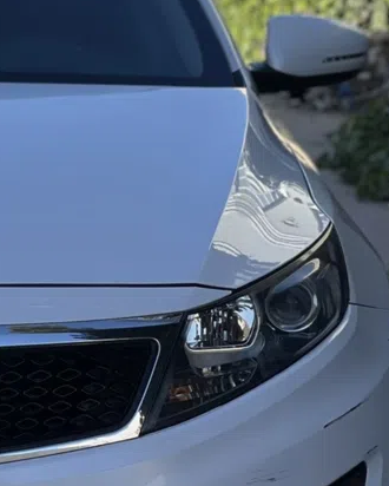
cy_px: -10
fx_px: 2977
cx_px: -131
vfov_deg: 9.3
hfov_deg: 7.4
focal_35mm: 207
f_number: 2.2
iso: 32
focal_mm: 7.5
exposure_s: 1/1575
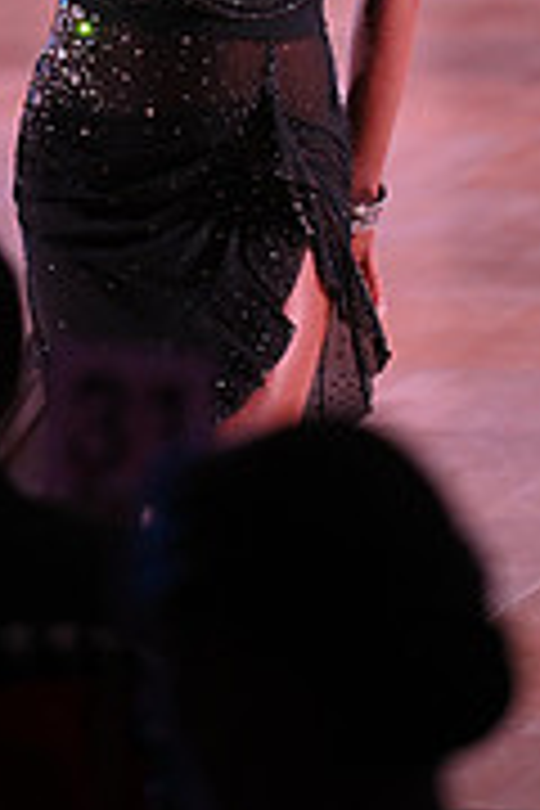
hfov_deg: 2.1
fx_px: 14489
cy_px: -234
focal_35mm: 644
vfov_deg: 3.2
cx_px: -245
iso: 1600
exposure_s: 1/200
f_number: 4.5
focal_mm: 200
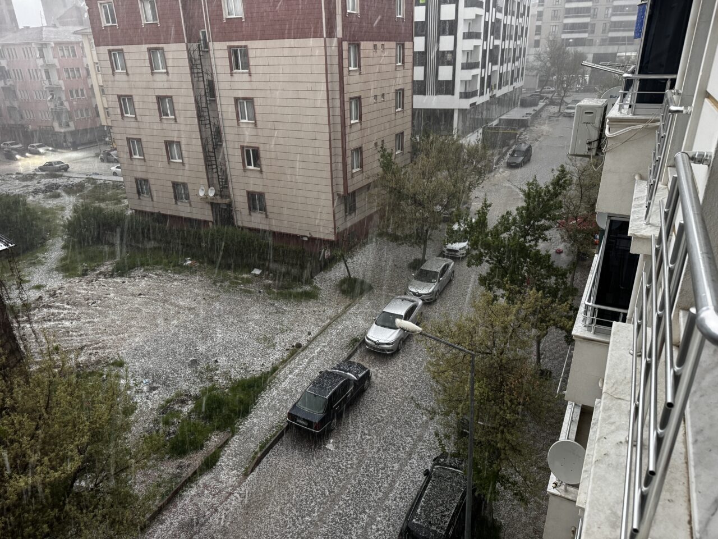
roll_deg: +1.0
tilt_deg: -24.6
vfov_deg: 56.8
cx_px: 359
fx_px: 498
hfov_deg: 71.6
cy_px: 270
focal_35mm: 24
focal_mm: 6.76
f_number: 1.78
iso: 320
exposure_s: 1/60
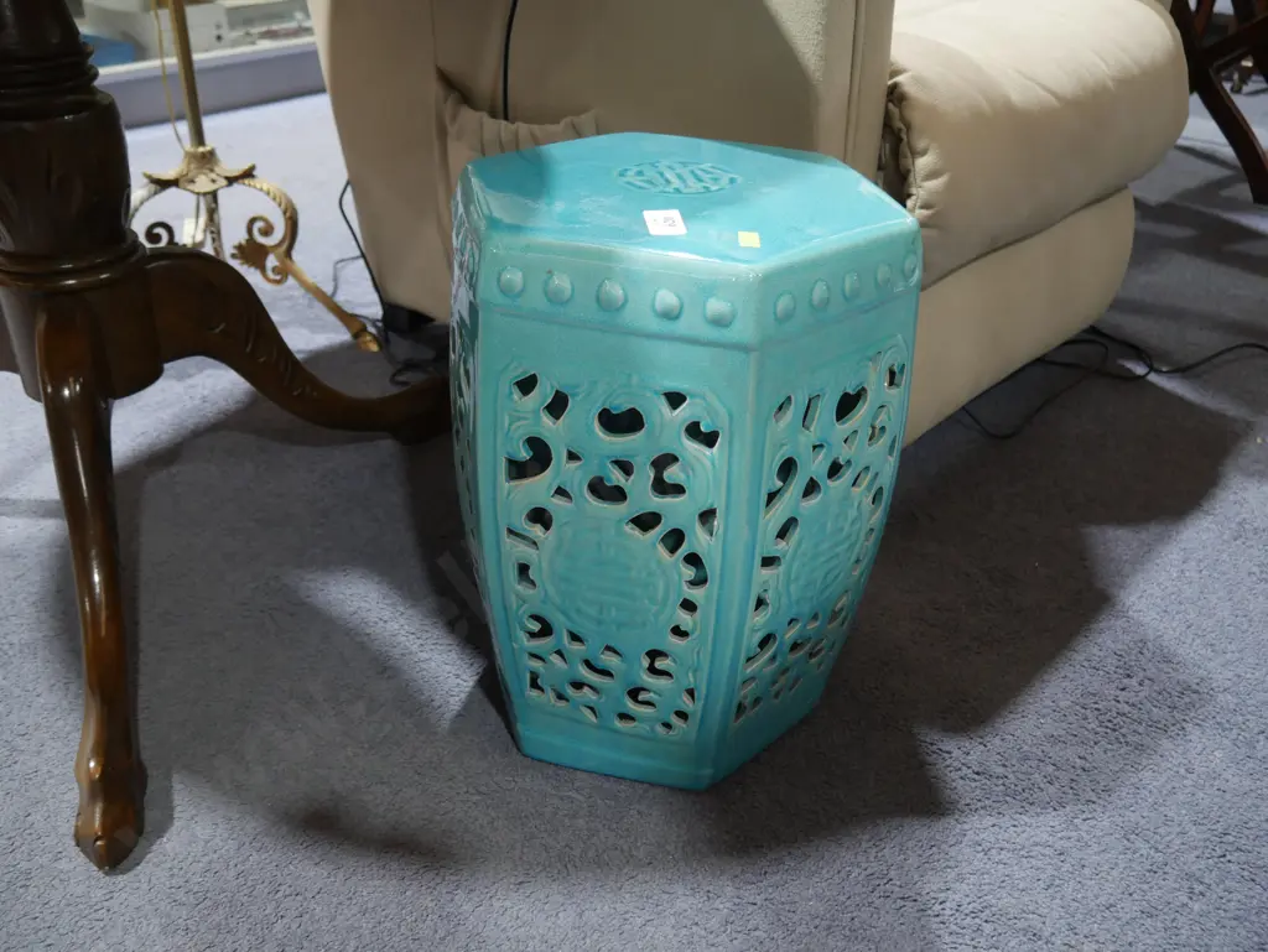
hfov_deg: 59.9
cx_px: 634
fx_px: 1099
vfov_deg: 46.8
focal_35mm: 30
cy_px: 476
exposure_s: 1/60
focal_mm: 15
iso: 640
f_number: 3.6
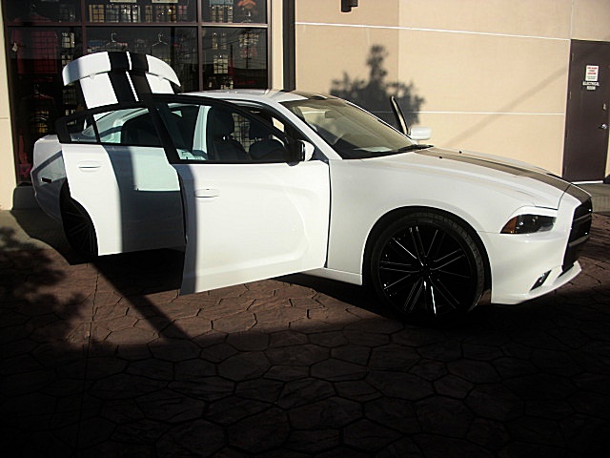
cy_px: 229
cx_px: 305
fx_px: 634
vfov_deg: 39.7
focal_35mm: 36
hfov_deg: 51.4
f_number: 7.9
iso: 50
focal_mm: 6.3
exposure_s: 1/200
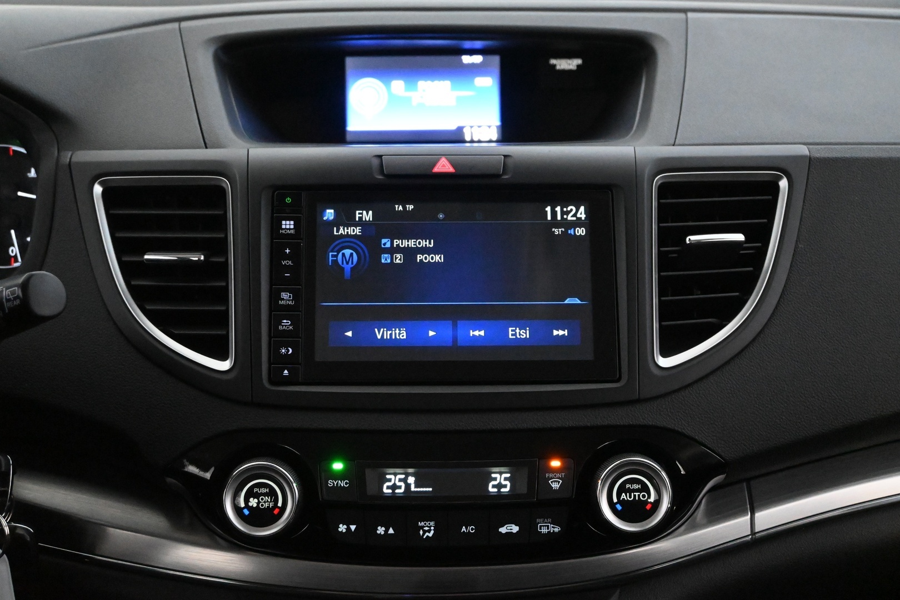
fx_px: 1387
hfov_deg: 35.9
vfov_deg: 24.4
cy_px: 300
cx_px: 450
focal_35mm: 56
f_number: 5.3
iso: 10000
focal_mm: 37
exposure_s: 1/60
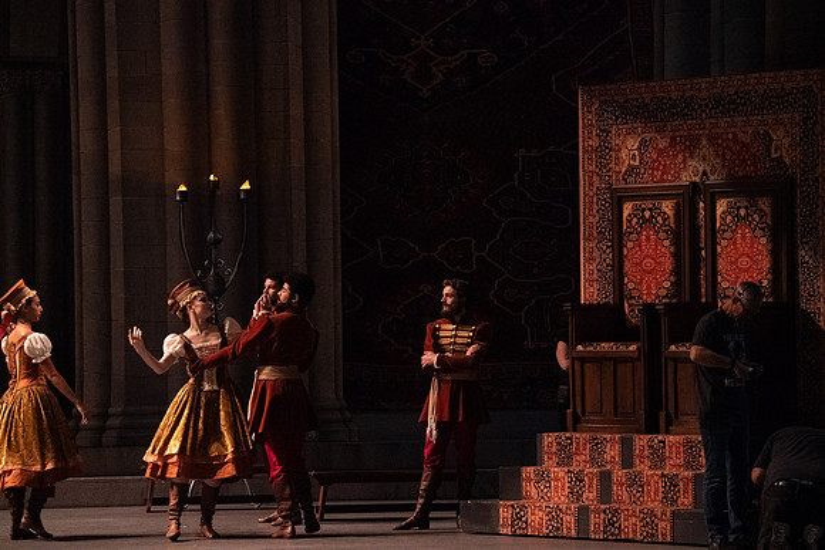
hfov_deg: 12.5
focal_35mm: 164
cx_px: 412
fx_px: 3759
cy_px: 275
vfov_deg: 8.4
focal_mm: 164
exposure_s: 1/320
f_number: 5
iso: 25600
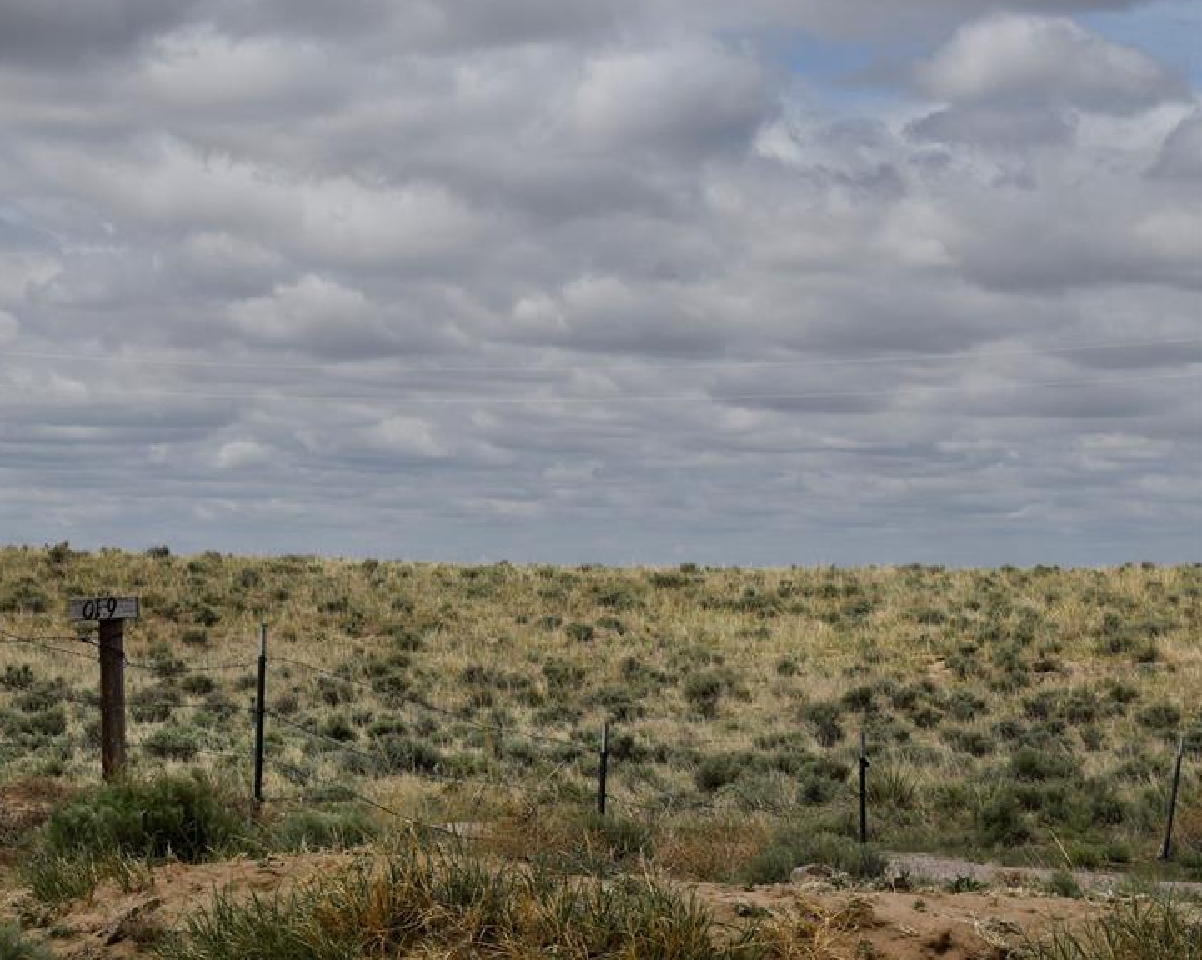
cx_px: 352
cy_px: 517
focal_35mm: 104
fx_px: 3698
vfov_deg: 14.8
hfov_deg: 18.4
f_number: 11
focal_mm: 52
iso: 100
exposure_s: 1/500
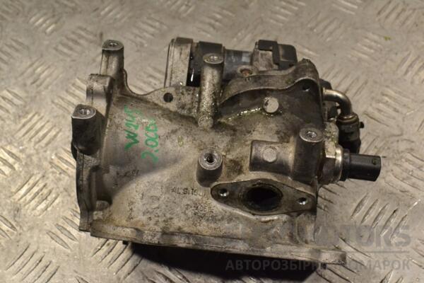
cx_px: 212
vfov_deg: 25.1
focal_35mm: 54
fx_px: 636
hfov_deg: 36.9
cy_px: 142
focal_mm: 36
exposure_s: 1/400
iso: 3200
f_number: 10
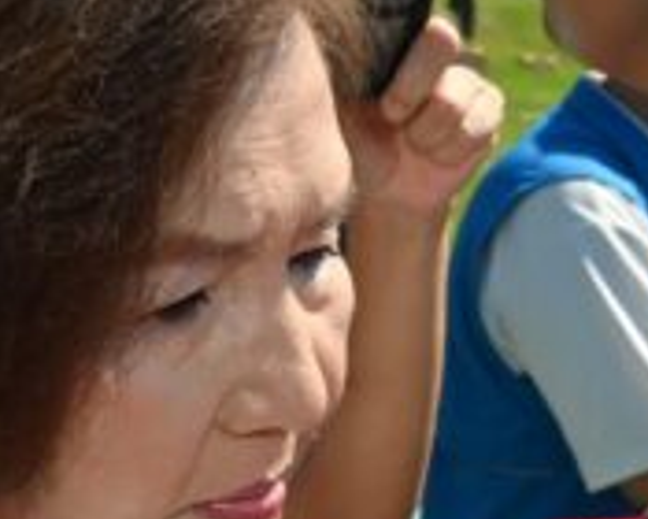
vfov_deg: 9.4
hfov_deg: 12.0
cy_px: 836
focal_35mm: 159
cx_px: 637
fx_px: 3049
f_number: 10
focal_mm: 29
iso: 320
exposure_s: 1/800
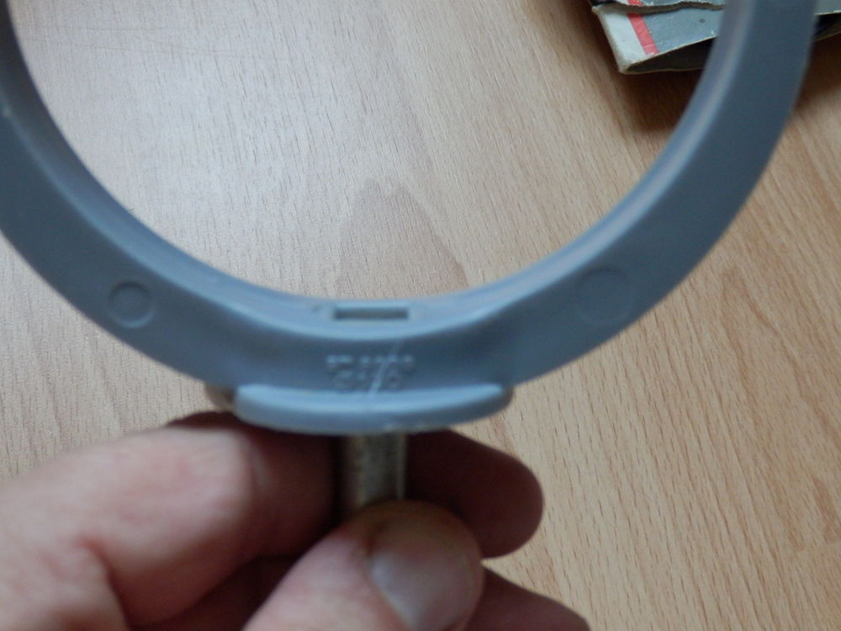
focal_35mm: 49
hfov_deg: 38.9
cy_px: 316
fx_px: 1190
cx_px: 420
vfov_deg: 29.7
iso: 500
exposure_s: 1/80
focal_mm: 8.9
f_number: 4
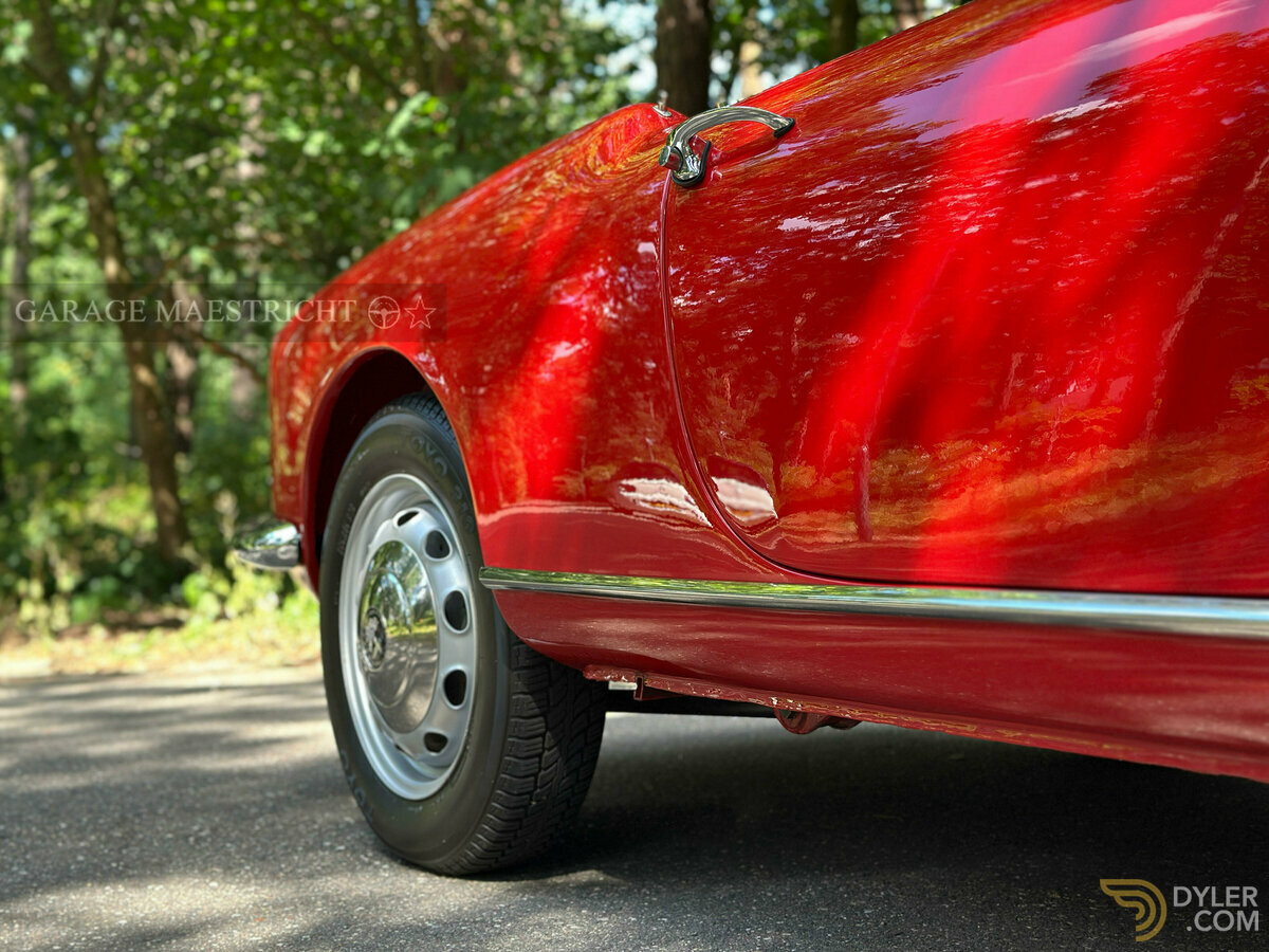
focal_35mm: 48
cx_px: 634
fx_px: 1760
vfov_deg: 30.3
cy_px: 476
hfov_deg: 39.7
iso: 80
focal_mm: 6.86
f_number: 1.78
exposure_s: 1/308
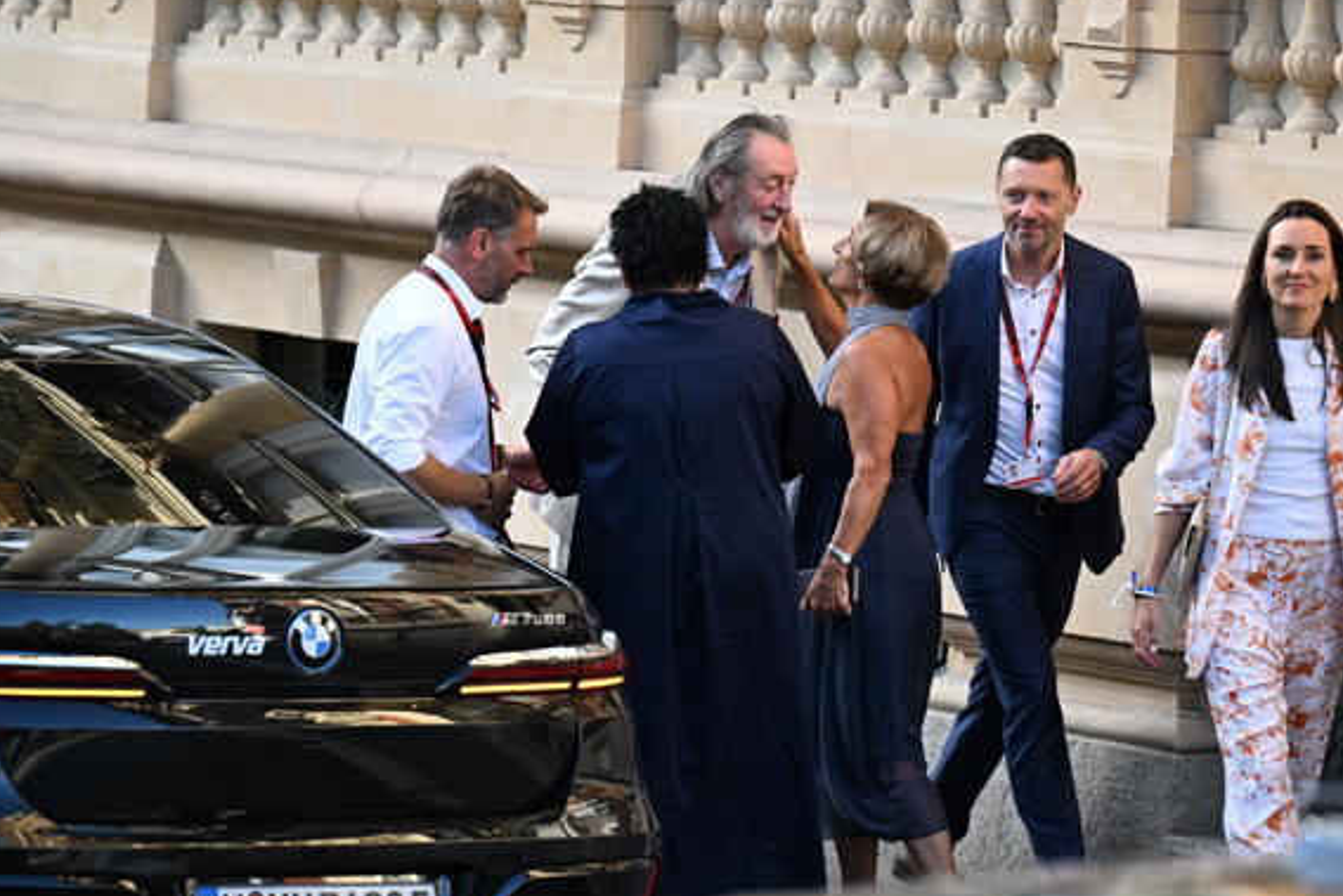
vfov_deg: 5.7
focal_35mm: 243
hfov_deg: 8.5
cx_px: 683
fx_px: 9067
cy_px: 511
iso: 2500
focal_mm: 200
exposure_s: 1/2500
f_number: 4
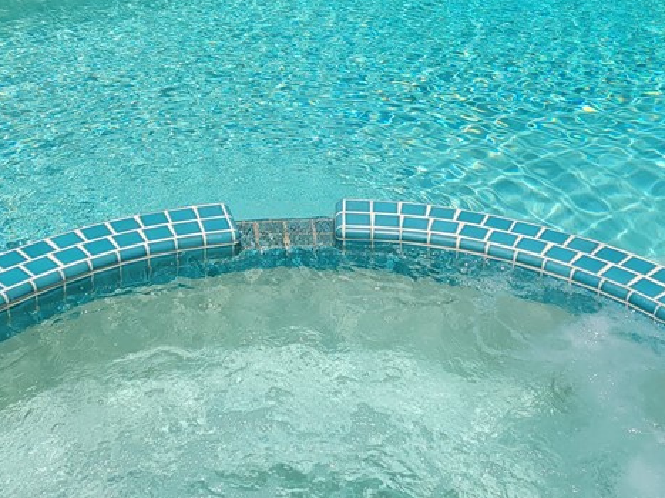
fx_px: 1095
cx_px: 336
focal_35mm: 57
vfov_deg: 25.1
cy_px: 87
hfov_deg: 33.8
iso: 40
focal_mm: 5.4
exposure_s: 1/3956
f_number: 1.8
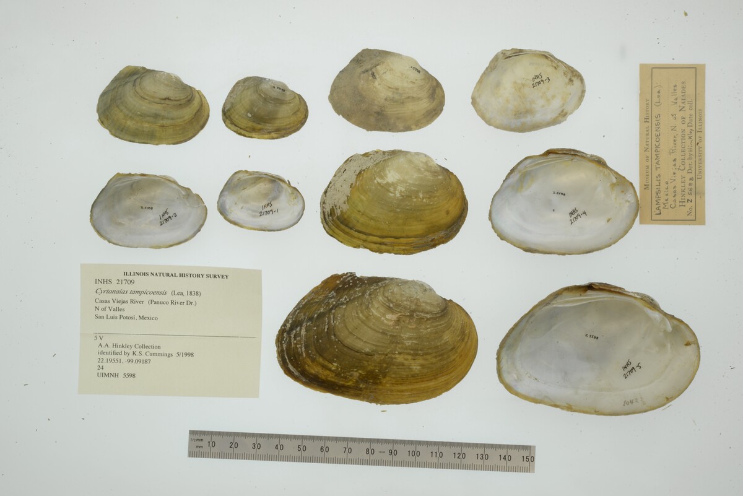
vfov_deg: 22.6
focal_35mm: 60
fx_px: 1239
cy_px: 248
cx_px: 372
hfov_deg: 33.4
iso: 100
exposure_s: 1/10
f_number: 32
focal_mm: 60
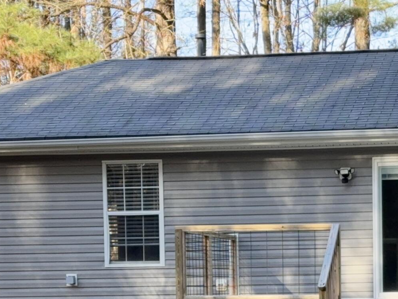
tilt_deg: -2.9
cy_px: 368
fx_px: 1656
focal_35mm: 144
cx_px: 331
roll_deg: +0.9
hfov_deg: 13.6
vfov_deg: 10.1
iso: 64
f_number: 1.78
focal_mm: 6.76
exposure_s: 1/461
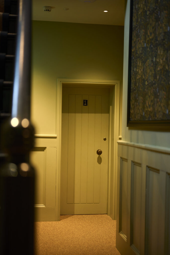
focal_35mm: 50
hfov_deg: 27.0
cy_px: 128
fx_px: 354
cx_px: 85
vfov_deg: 39.6
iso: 560
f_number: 1.8
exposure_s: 1/125
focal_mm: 50
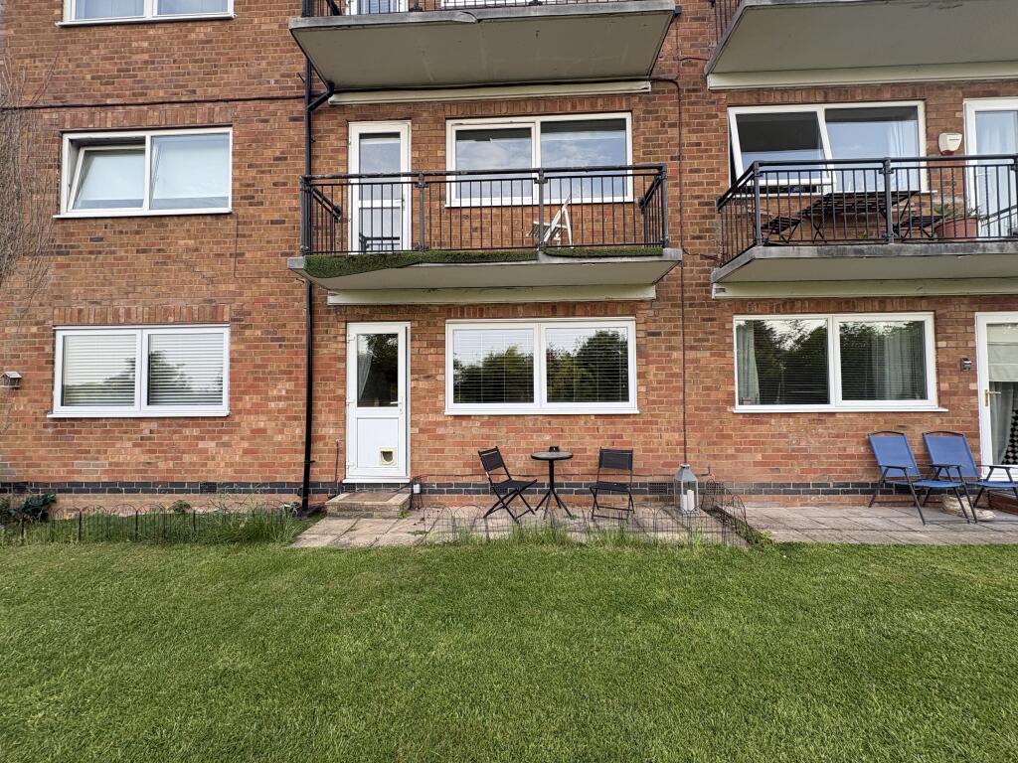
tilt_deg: +2.2
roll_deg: +0.6
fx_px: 412
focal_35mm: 14
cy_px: 382
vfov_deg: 85.7
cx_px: 509
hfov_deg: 102.1
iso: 40
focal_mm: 2.22
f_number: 2.2
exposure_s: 1/99
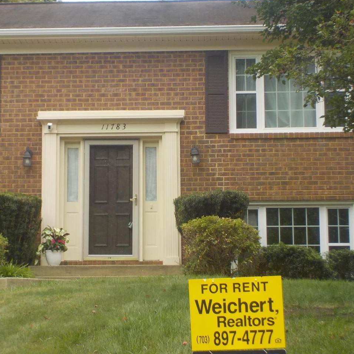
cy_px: 176
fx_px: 1238
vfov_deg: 16.3
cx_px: 124
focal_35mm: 107
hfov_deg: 16.2
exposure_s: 1/160
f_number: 5.9
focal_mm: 12.3
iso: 125
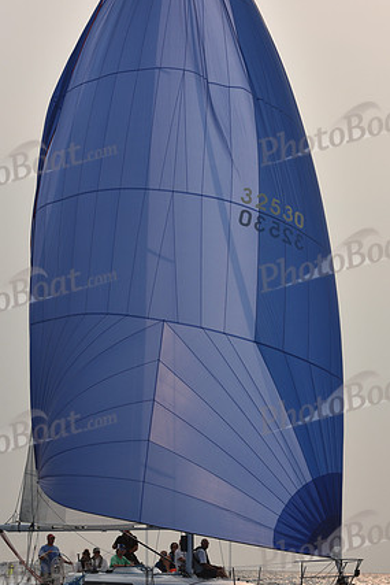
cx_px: 188
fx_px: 1542
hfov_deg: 14.4
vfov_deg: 21.4
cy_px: 348
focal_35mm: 95
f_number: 10
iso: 250
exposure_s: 1/1000
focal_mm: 70
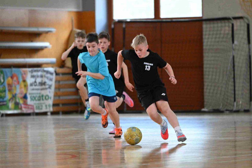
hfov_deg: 7.2
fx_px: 2016
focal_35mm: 288
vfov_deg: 4.8
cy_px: 89
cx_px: 134
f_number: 2.8
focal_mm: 180
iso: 3200
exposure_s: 1/800
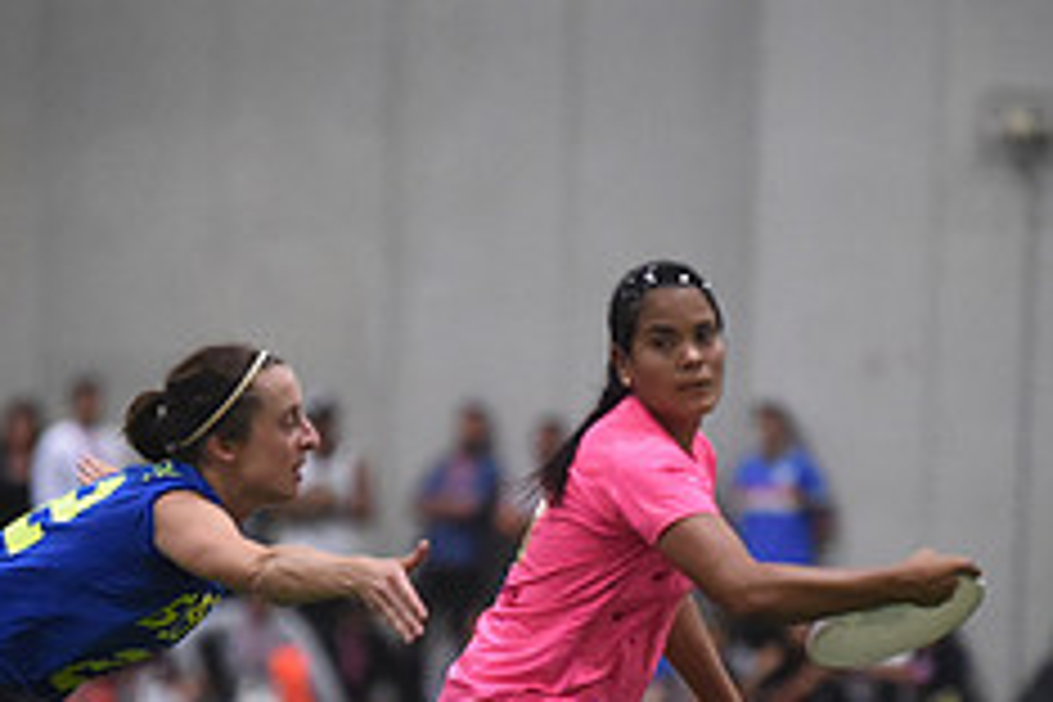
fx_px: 14478
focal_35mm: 495
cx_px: 576
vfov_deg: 2.8
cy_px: 578
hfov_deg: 4.2
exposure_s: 1/500
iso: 10000
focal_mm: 200
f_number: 2.8
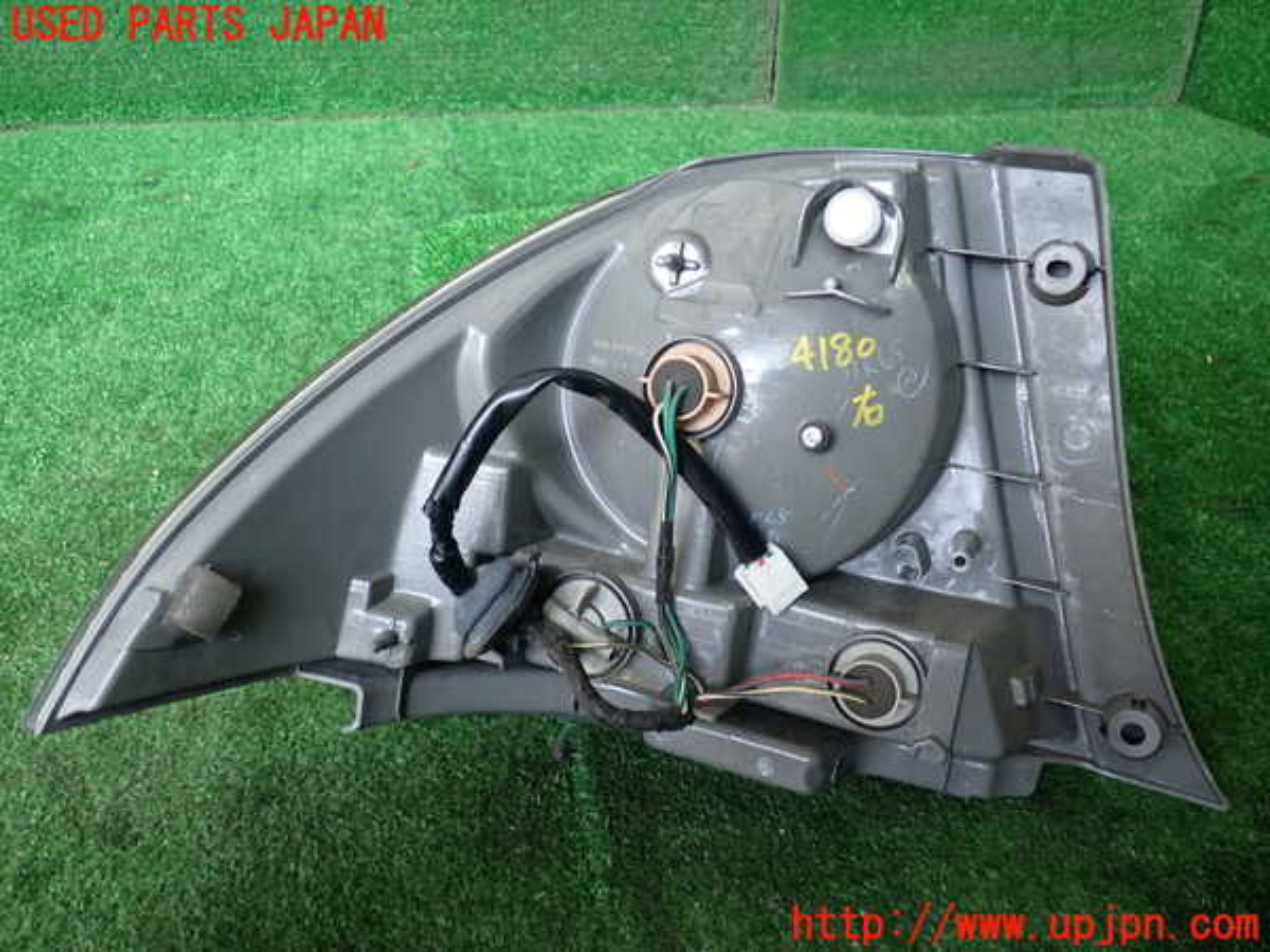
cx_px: 635
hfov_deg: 60.0
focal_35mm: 30
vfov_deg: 46.8
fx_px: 1101
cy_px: 476
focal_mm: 5.4
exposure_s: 1/80
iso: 200
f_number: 2.3
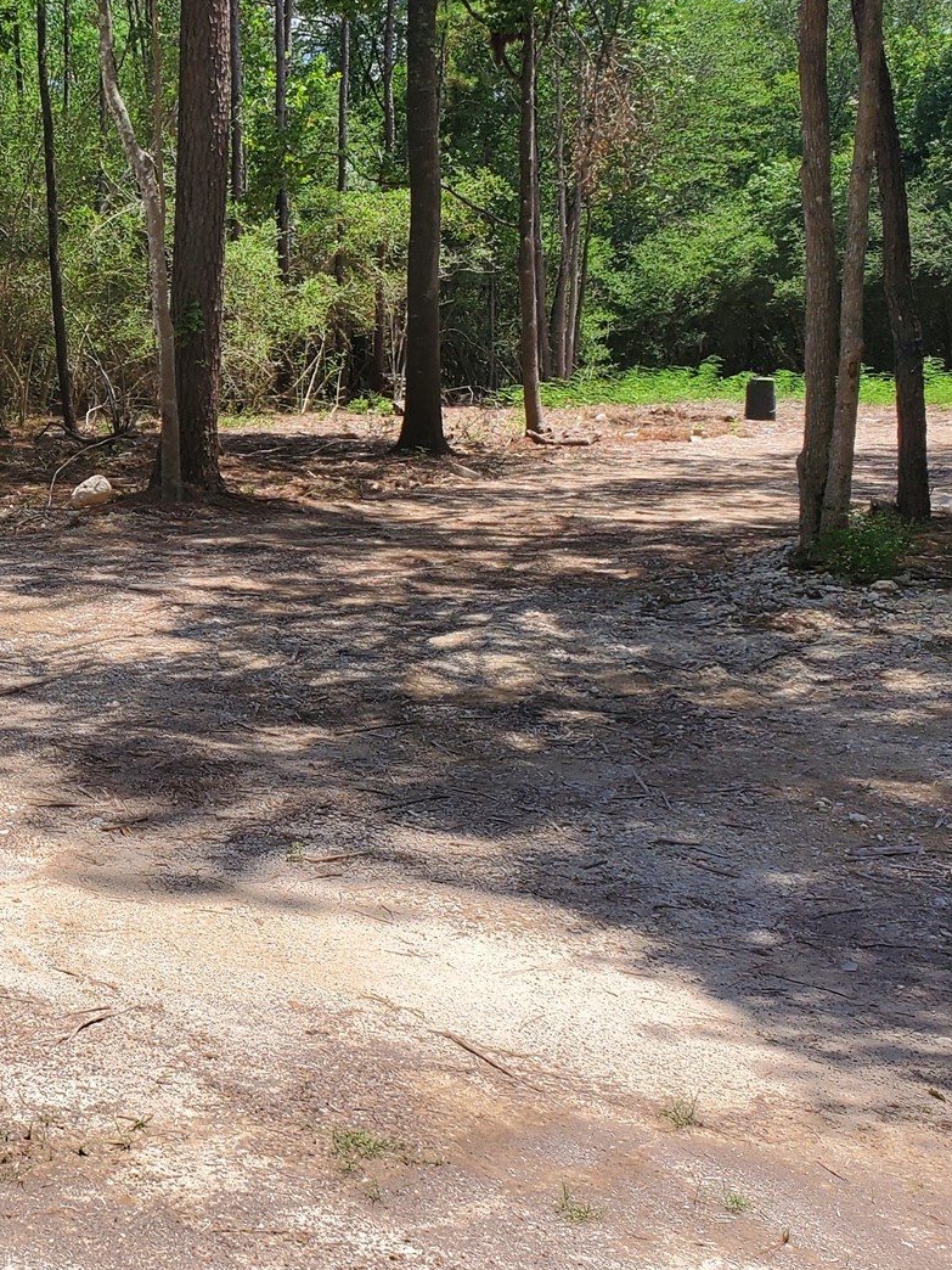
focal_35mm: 51
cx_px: -153
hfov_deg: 25.9
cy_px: 414
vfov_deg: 37.1
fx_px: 1870
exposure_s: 1/1252
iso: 50
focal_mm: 4.3
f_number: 2.4
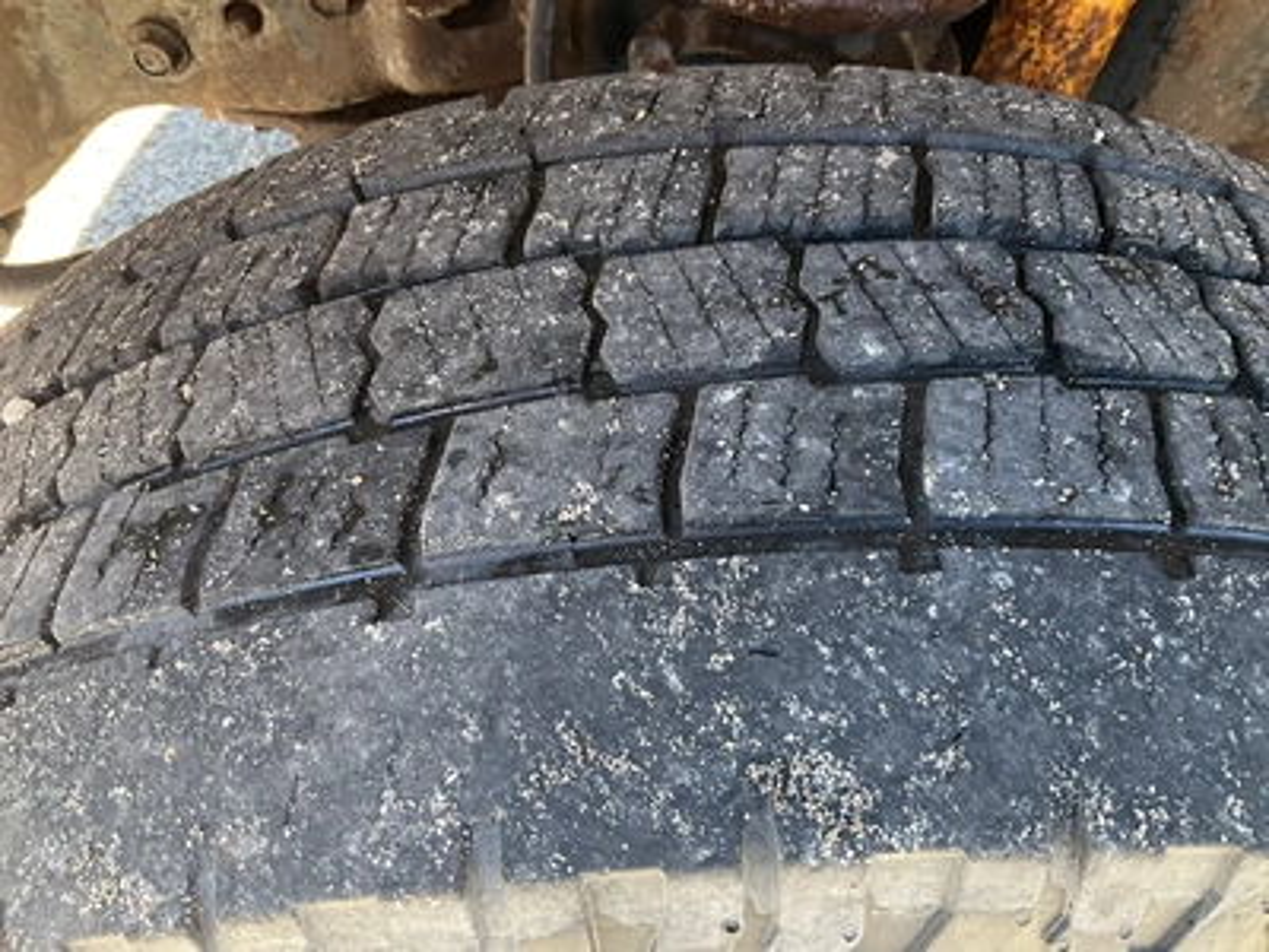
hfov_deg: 61.7
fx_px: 1063
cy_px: 476
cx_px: 634
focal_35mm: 29
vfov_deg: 48.2
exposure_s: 1/87
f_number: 1.8
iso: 64
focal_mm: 3
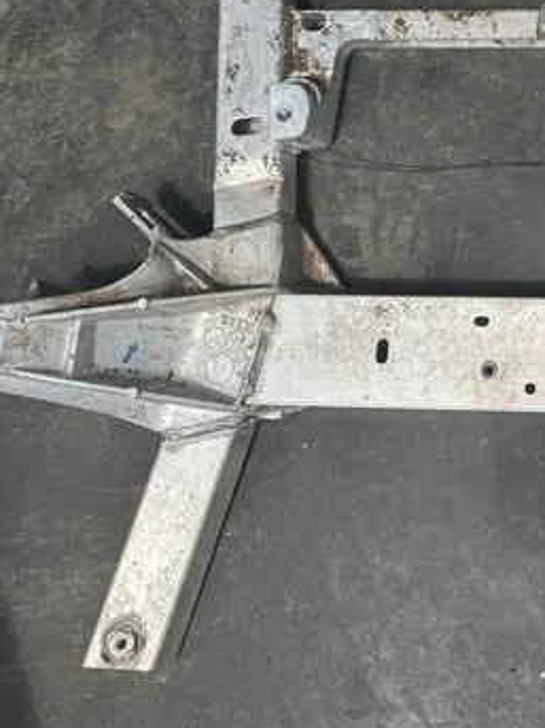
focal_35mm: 63
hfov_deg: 21.4
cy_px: -159
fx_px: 1323
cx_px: 678
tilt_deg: -65.4
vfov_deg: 27.0
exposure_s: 1/4310
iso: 80
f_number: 1.78
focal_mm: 6.76
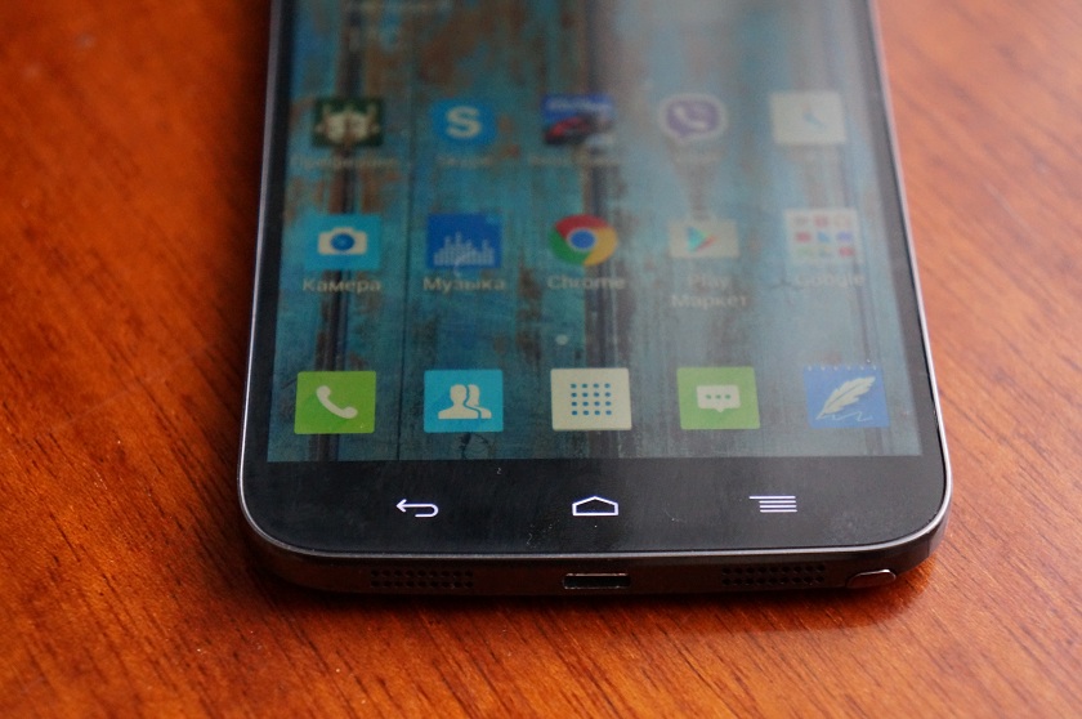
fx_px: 2071
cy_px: 360
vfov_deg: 19.7
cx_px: 541
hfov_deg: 29.3
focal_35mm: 69
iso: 3200
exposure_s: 1/80
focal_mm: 46
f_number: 5
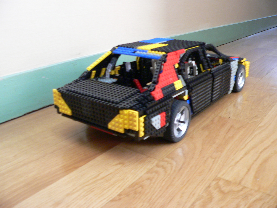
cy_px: 104
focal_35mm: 36
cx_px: 138
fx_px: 288
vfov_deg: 39.7
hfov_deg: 51.4
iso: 200
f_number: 2.8
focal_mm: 6
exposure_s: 1/4
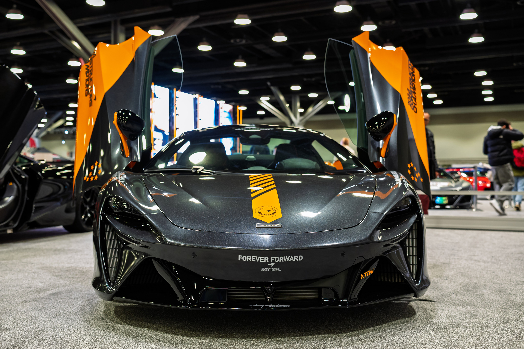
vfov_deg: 37.0
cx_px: 259
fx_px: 522
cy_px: 178
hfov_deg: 53.3
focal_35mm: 36
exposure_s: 1/125
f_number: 2.8
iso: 1600
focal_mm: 35
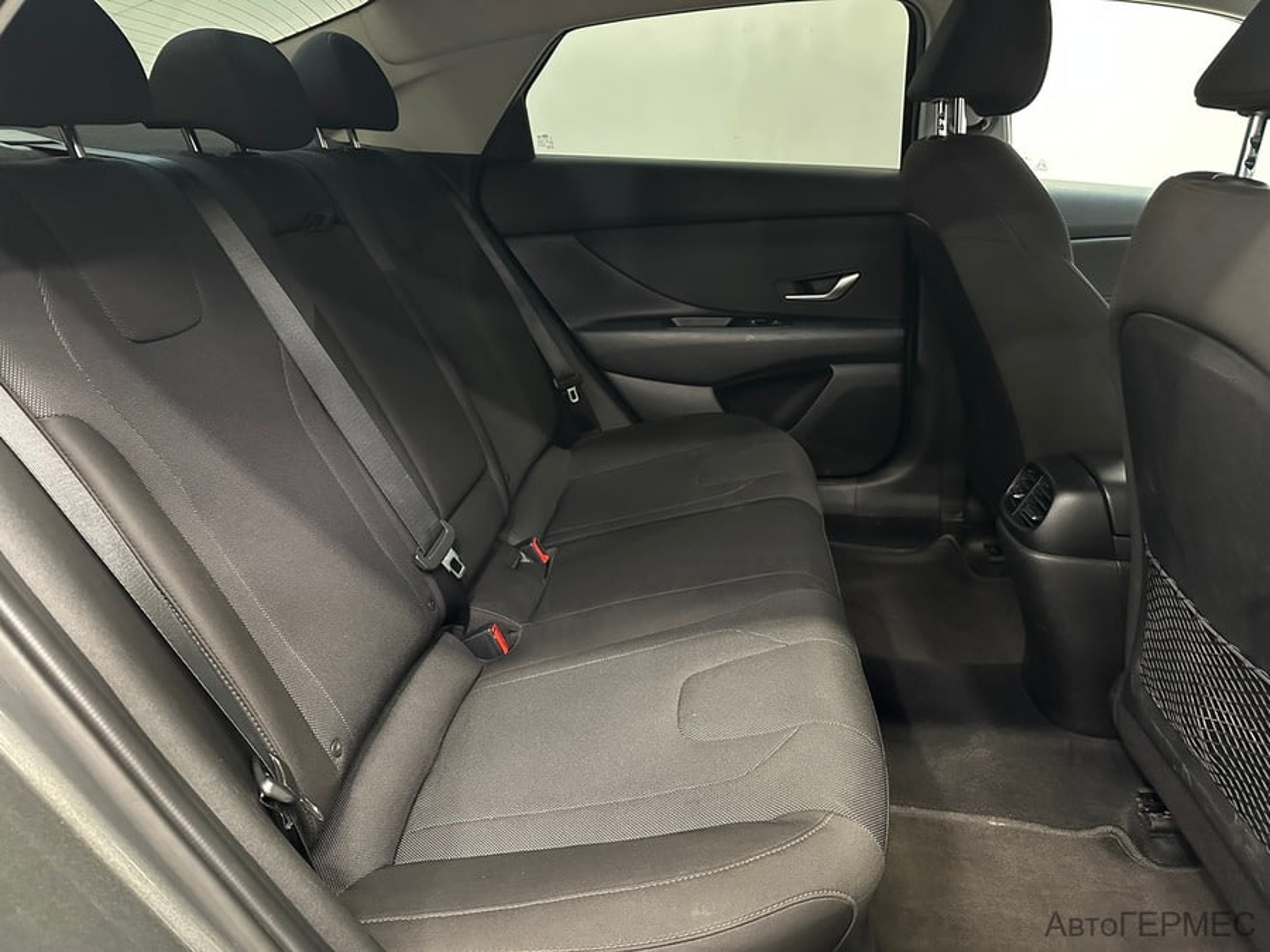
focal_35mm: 24
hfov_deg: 71.6
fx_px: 881
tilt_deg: -19.6
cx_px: 635
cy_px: 476
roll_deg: +0.6
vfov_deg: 56.8
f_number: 1.78
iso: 1000
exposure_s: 1/25
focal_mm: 6.86
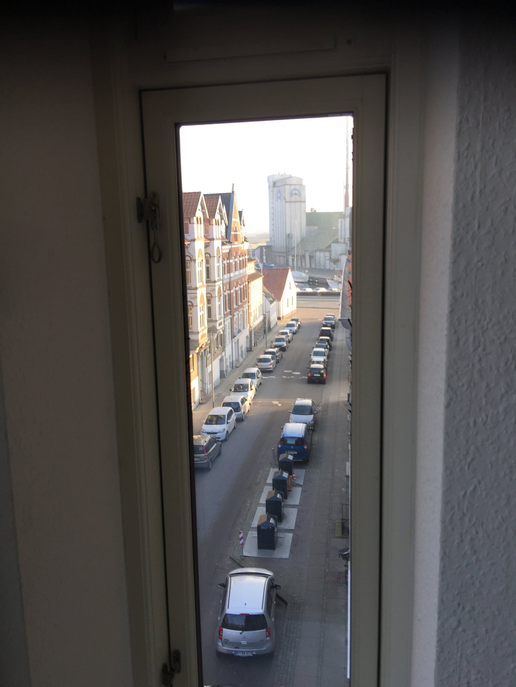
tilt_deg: -10.3
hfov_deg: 48.2
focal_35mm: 29
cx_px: 258
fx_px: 576
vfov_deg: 61.7
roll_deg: -0.1
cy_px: 344
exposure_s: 1/124
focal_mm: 4.15
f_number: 2.2
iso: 32
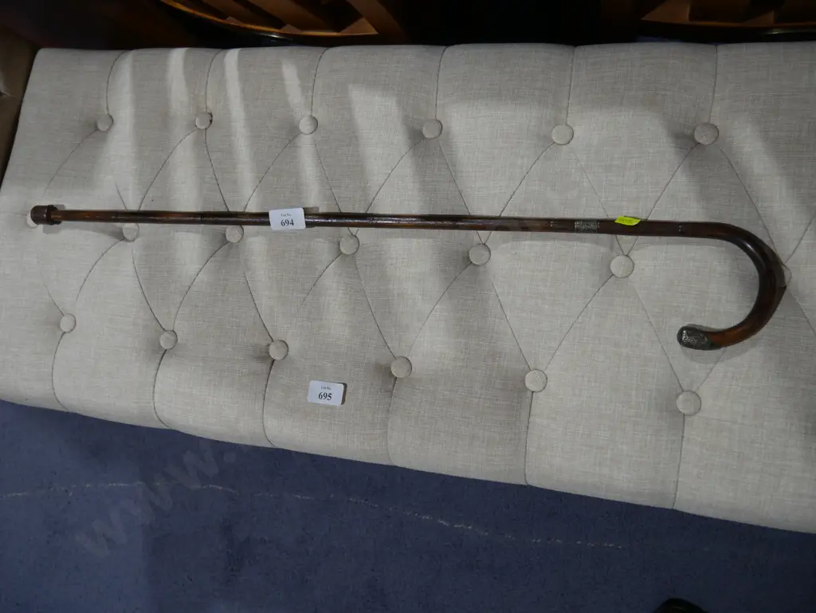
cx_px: 408
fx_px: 755
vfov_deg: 44.2
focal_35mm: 32
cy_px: 306
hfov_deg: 56.8
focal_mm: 16
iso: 200
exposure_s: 1/125
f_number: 3.6
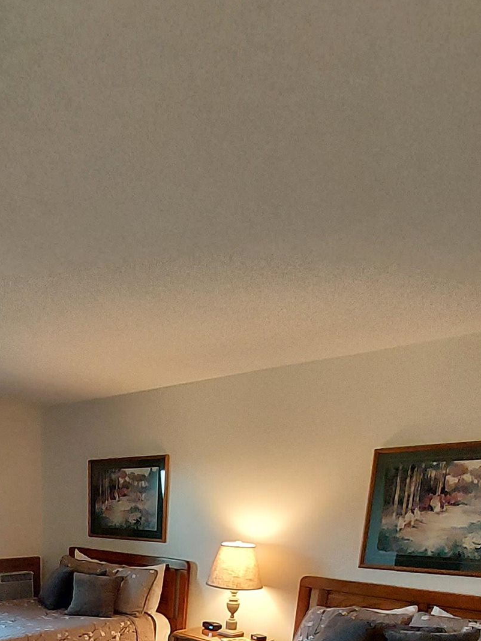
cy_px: 666
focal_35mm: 28
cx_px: 95
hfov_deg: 47.0
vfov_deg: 49.4
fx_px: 519
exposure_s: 1/60
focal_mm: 1.42
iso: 320
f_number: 2.2
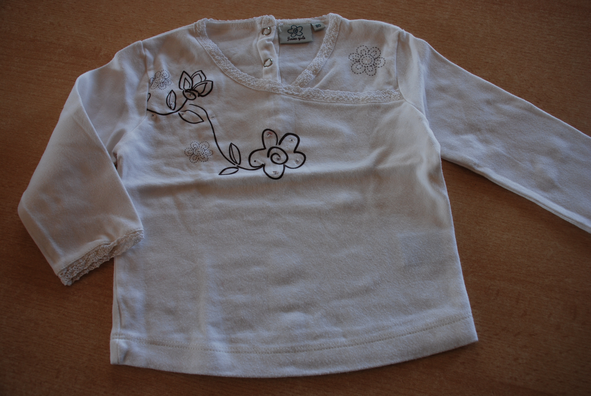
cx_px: 296
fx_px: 542
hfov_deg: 57.2
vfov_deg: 40.1
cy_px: 198
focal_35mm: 33
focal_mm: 22
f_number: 3.8
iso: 200
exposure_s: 1/60
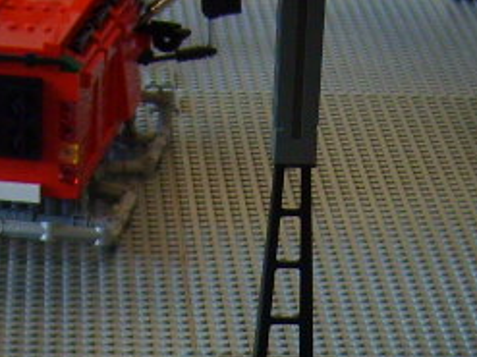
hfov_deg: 13.6
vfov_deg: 9.5
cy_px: 739
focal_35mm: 145
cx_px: 290
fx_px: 1997
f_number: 2.8
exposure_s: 1/30
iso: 100
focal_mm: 5.8
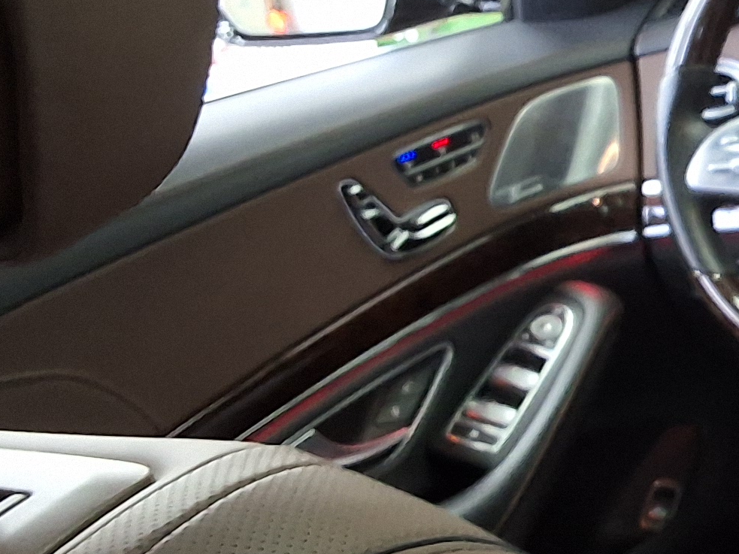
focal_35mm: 93
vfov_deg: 15.9
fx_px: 1985
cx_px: 1076
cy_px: 193
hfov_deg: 18.8
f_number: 1.9
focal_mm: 2.91
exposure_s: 1/24
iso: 250
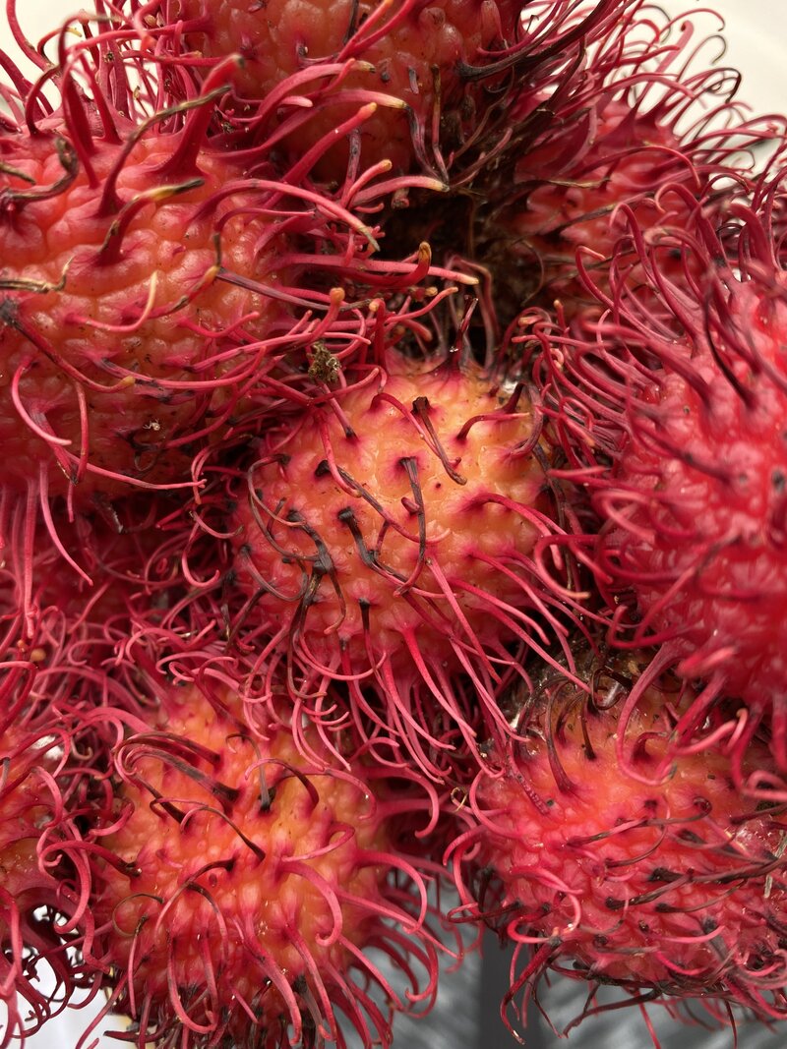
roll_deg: +6.0
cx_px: 394
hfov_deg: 53.1
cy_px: 524
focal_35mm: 26
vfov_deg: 67.3
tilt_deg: -2.1
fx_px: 788
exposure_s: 1/121
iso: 50
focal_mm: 4.25
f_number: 1.8
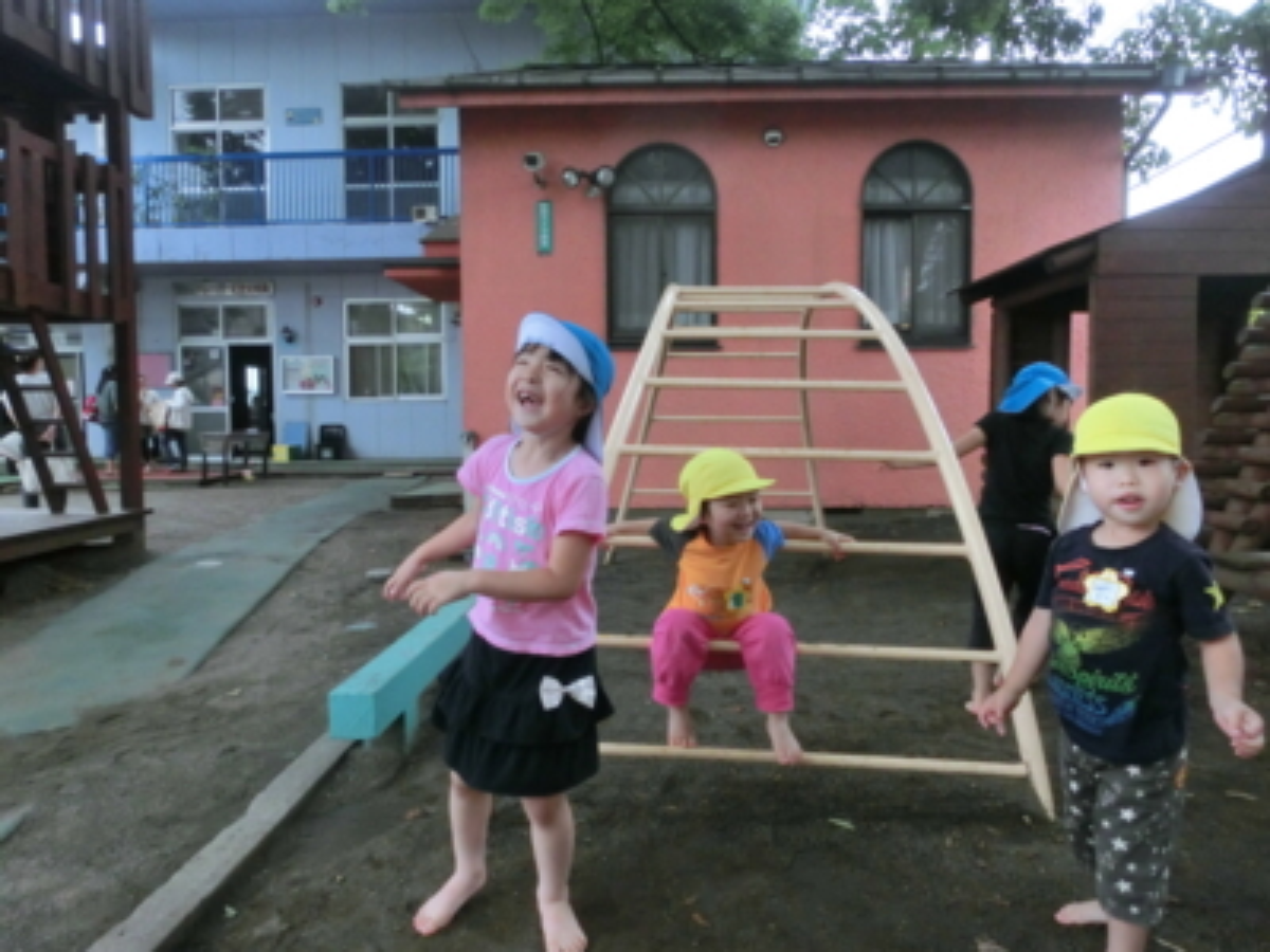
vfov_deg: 56.8
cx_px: 635
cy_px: 476
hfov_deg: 71.6
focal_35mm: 24
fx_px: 881
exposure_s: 1/1000
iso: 500
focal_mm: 4.24
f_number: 3
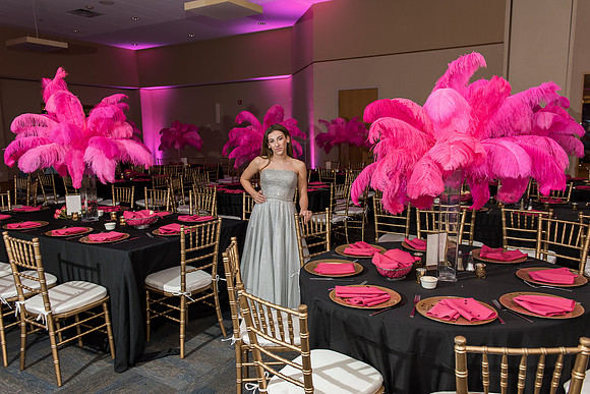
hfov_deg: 63.8
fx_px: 474
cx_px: 304
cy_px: 202
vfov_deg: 45.1
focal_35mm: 29
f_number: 4
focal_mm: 28
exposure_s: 1/100
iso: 800
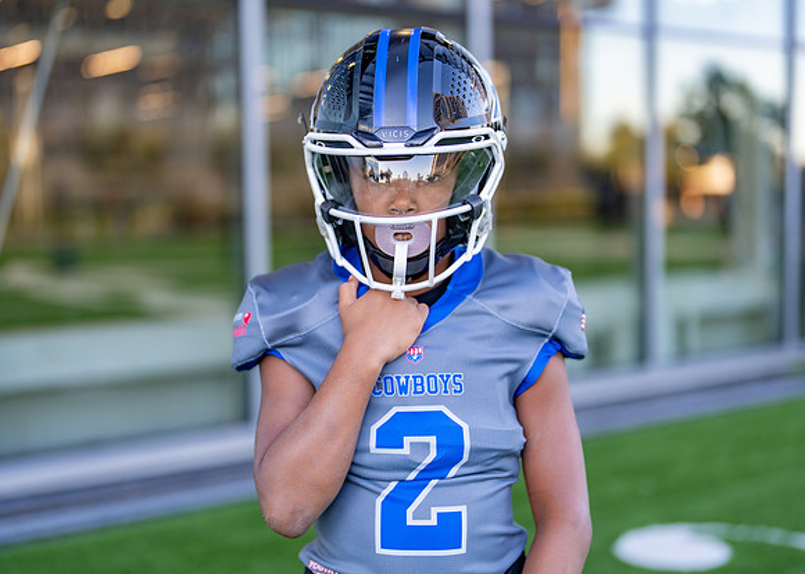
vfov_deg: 26.3
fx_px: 1230
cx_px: 402
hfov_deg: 36.3
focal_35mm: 54
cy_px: 287
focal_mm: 50
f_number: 1.2
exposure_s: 1/400
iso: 100
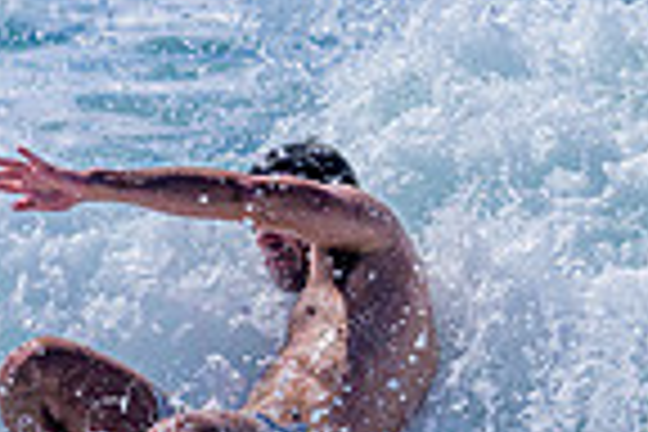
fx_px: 33333
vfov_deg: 0.7
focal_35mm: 1852
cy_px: 542
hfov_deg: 1.1
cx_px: 270
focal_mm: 460
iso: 400
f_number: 11
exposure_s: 1/2000
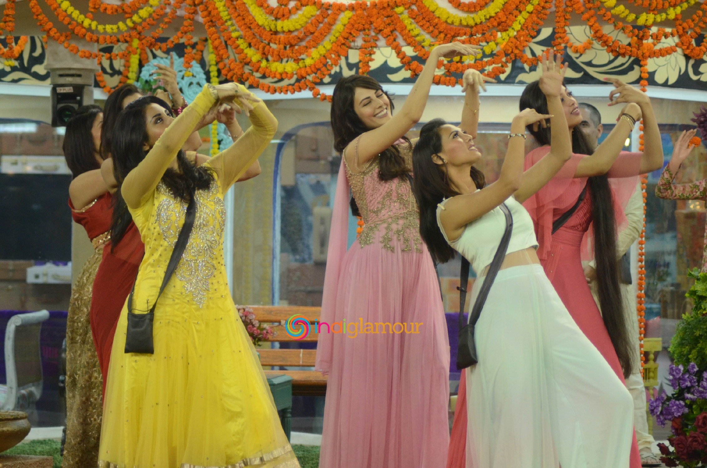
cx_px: 354
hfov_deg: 14.4
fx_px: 2793
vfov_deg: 9.6
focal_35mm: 142
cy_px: 234
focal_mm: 95
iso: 2000
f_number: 4
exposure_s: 1/100
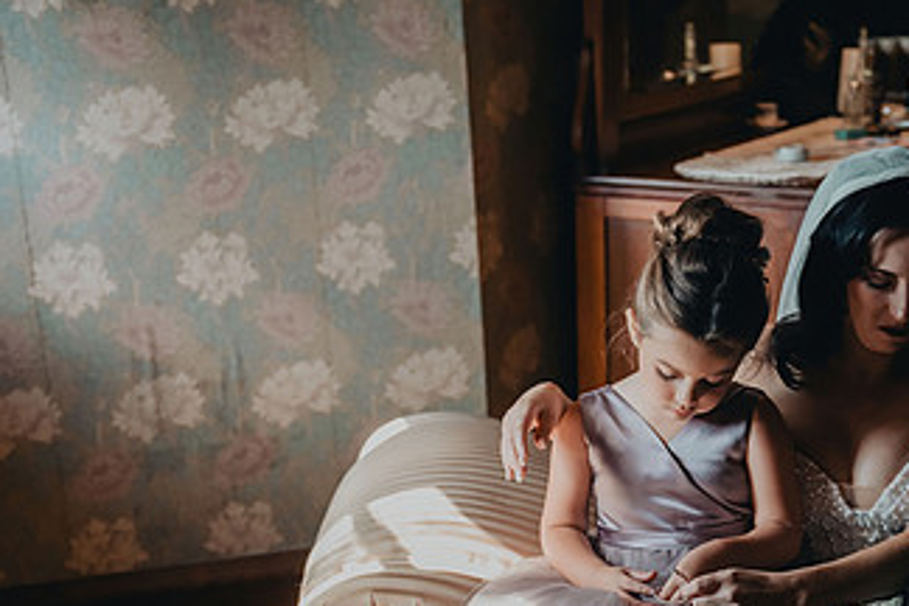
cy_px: 490
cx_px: 631
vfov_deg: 19.8
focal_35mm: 68
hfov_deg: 29.4
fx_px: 1717
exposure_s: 1/500
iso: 1250
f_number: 2.8
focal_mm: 38
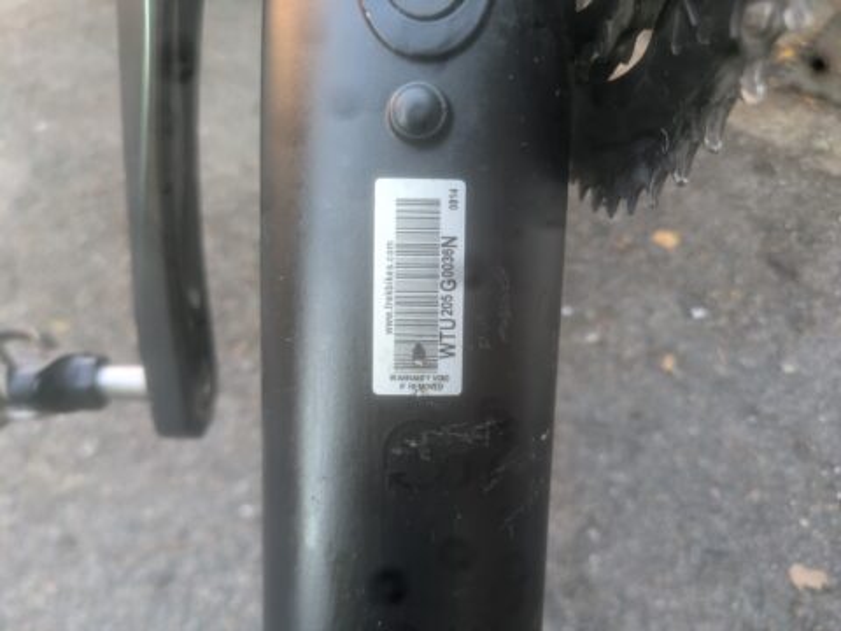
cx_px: 420
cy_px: 316
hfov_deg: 69.4
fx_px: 607
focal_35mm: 25
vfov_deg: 54.9
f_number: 1.89
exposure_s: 1/100
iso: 291
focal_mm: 5.43
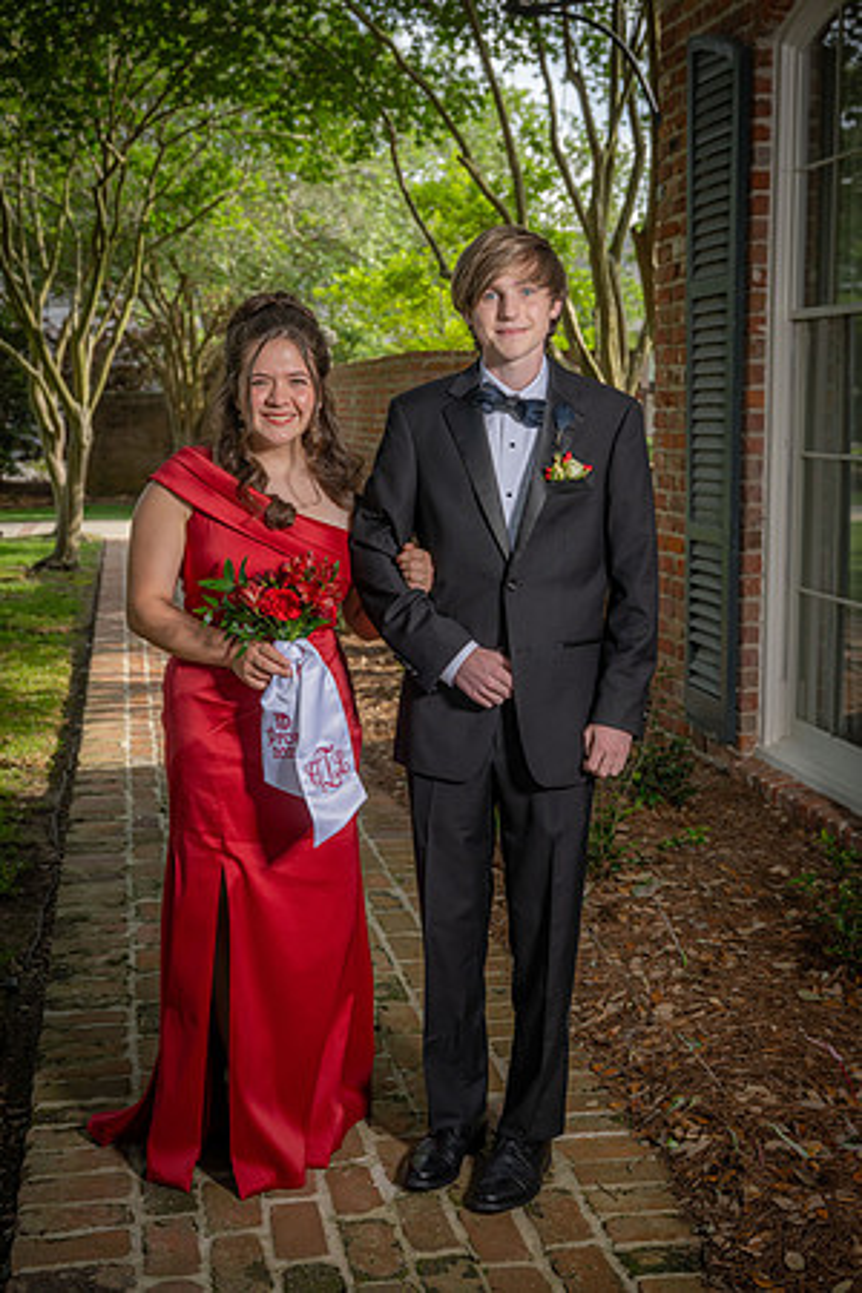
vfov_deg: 42.7
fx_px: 1652
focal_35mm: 46
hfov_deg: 29.2
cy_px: 646
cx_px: 431
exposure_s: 1/160
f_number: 5.6
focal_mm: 46
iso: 100
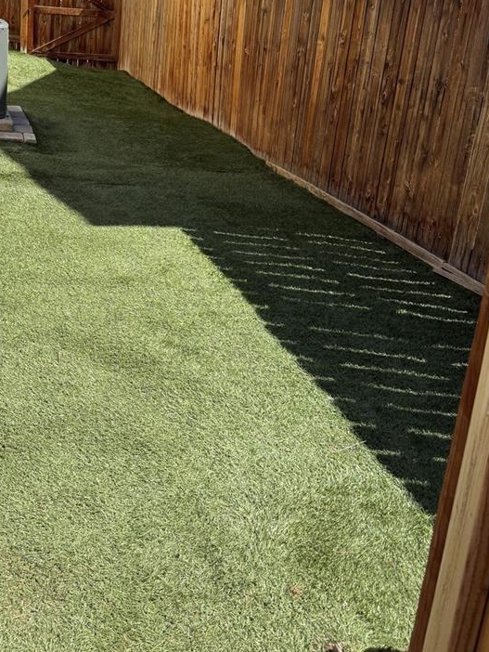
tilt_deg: -18.0
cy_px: 195
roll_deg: -2.8
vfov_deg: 44.8
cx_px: 102
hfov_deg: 34.2
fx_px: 772
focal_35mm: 41
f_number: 1.78
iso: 80
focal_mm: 6.76
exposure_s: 1/2525
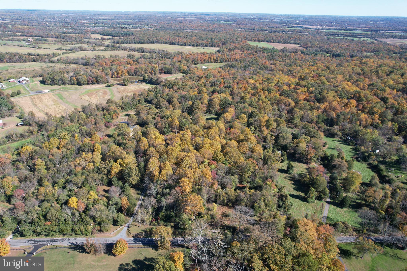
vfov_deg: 57.2
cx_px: 204
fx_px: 249
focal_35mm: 22
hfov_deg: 78.6
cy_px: 136
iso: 140
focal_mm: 8.38
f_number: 2.8
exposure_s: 1/1000
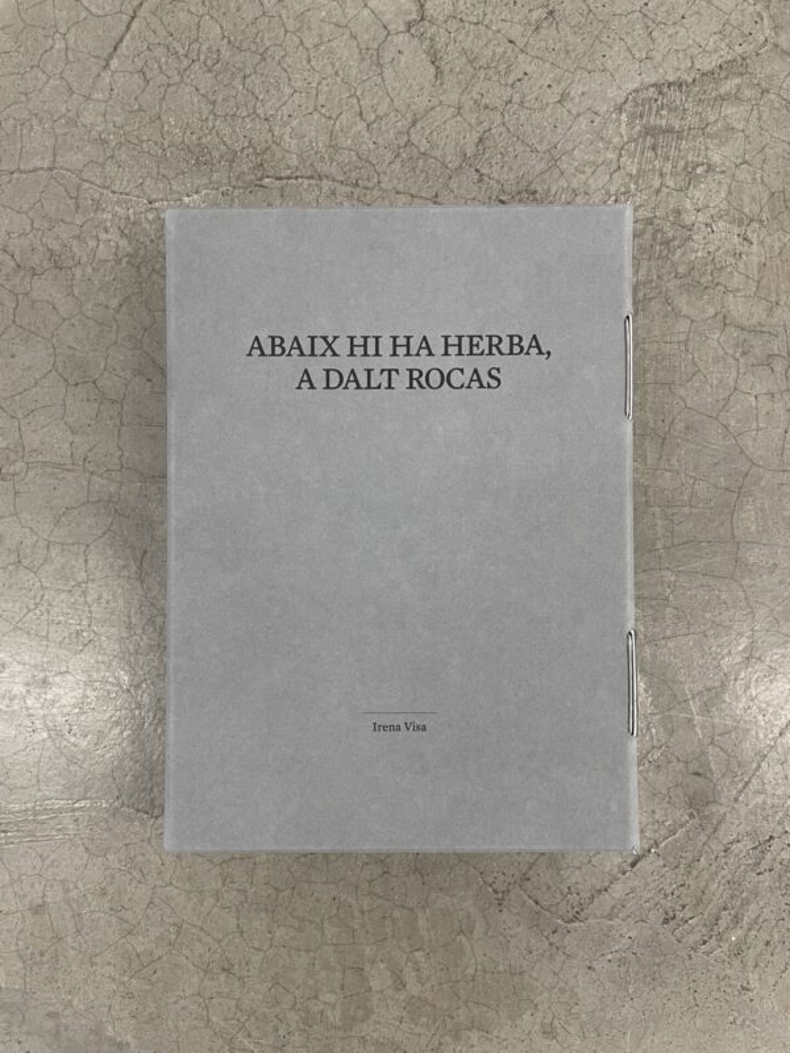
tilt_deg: -87.8
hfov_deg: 53.1
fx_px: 791
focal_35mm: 26
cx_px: 395
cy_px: 526
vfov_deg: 67.3
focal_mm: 4.2
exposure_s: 1/50
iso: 125
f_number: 1.6
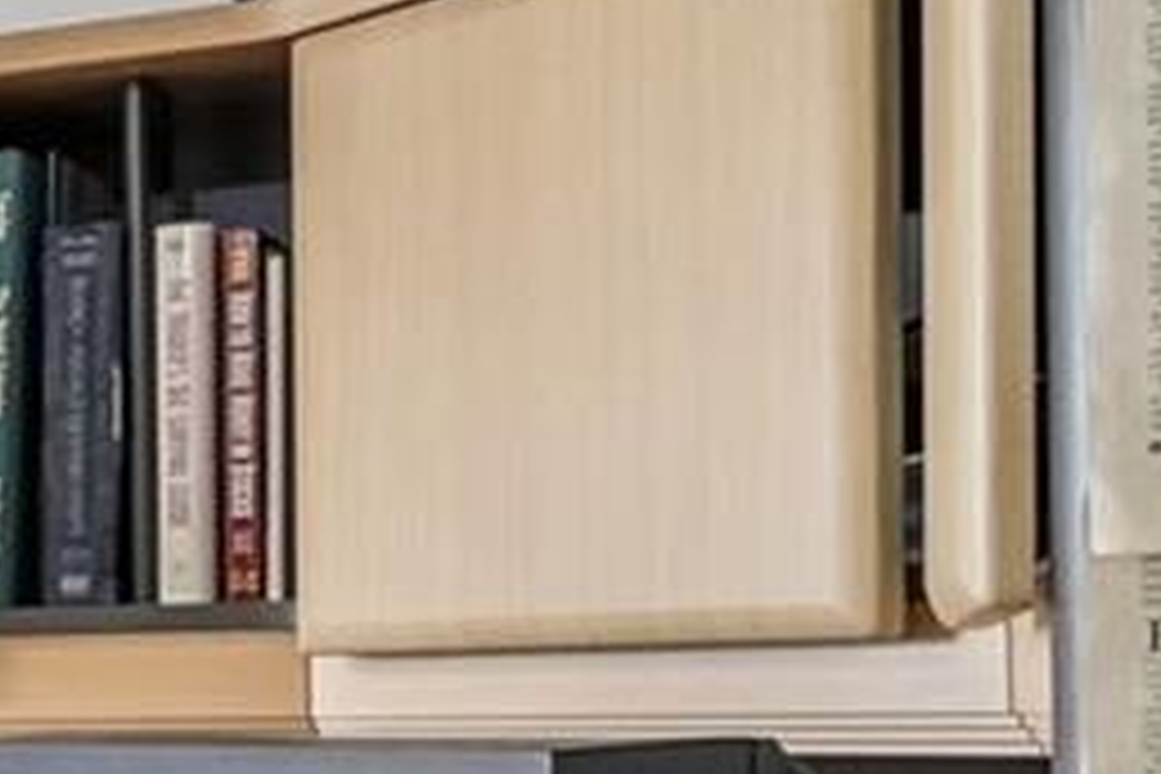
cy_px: 752
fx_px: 2999
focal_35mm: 93
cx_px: -1768
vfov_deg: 14.5
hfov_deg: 13.8
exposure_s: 1/25
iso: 800
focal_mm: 10
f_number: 8
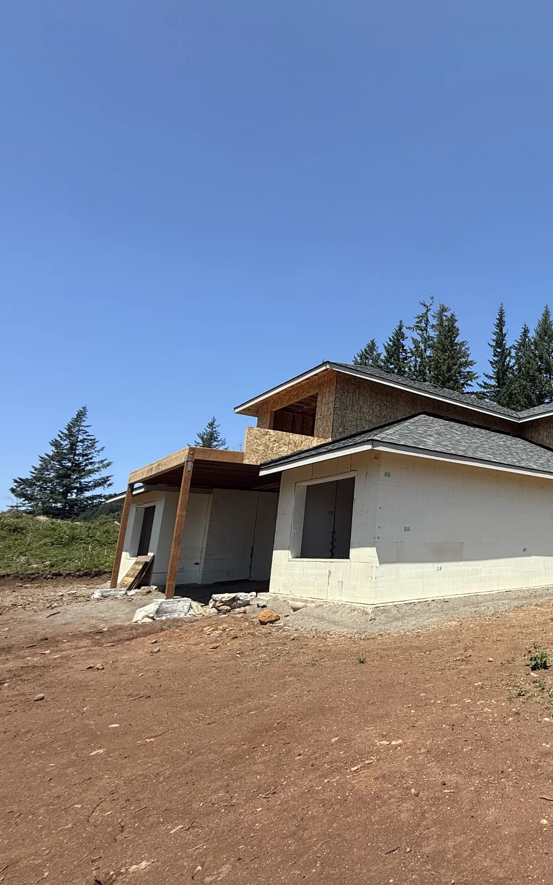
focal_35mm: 20
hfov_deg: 50.0
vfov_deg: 85.1
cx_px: 536
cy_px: 438
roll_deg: +0.9
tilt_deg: +12.8
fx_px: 482
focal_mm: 2.22
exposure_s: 1/2024
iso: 50
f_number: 2.2
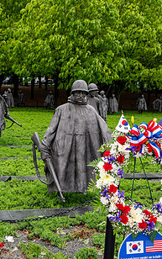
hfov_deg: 22.4
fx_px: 409
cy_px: 146
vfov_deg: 35.0
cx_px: 67
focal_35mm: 58
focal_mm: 39
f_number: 8
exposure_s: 1/640
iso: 1100
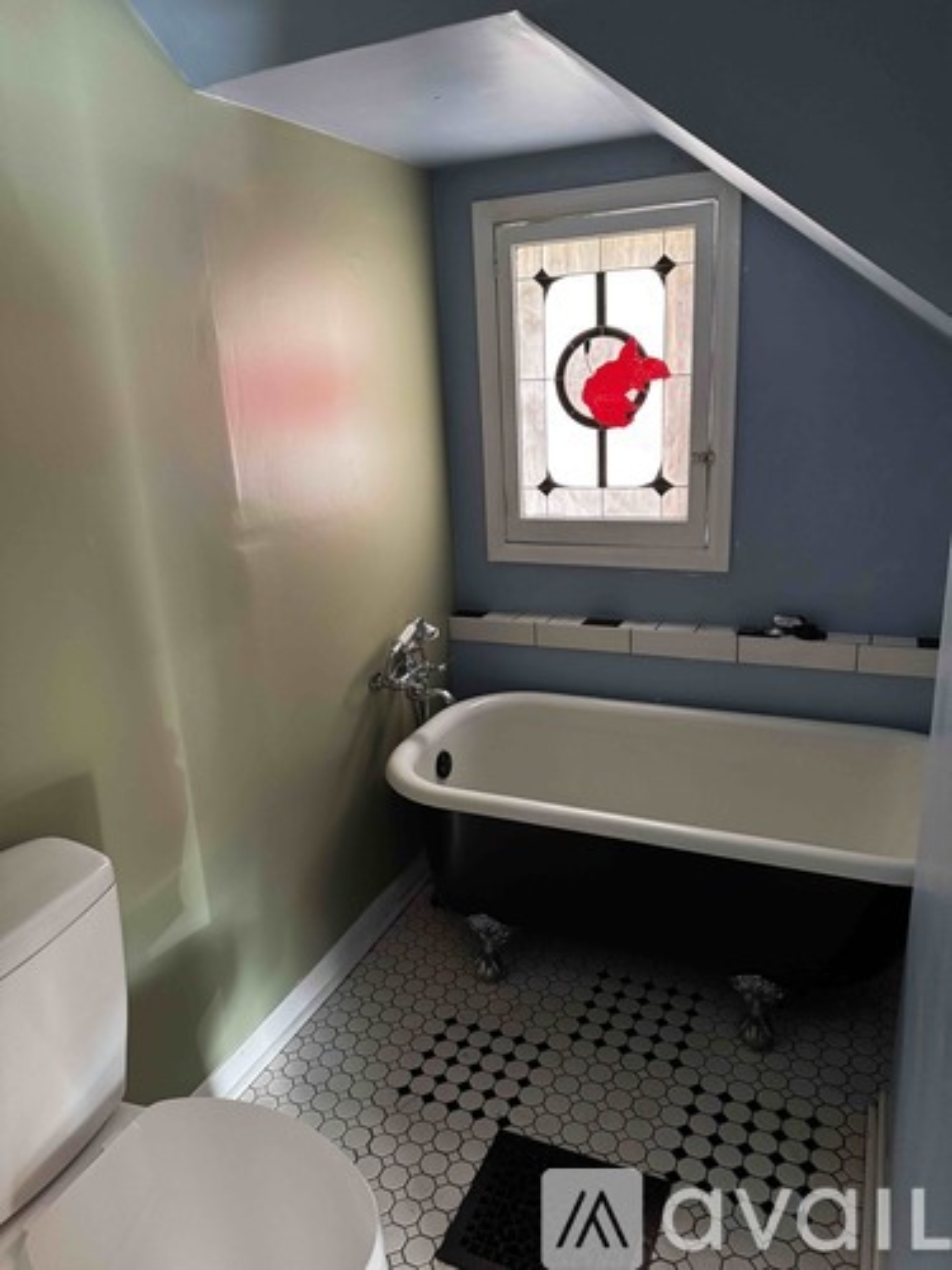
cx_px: 476
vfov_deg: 71.6
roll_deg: +3.6
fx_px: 880
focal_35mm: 24
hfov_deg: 56.8
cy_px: 635
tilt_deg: -18.0
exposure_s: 1/60
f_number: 1.78
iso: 800
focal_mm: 6.76
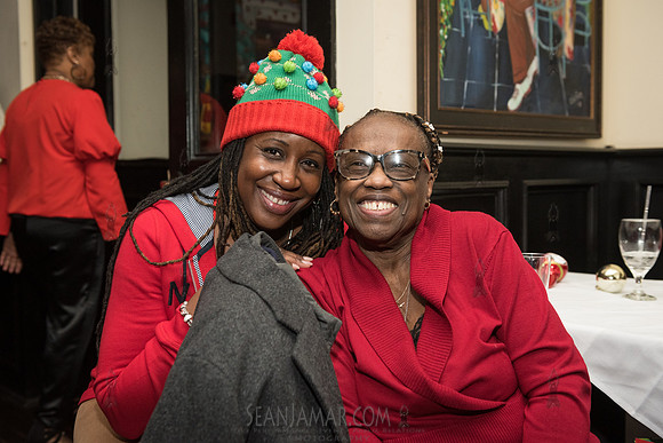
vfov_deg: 33.4
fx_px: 737
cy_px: 222
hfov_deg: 48.4
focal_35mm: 40
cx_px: 332
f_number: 4.5
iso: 2000
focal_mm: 40
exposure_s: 1/250
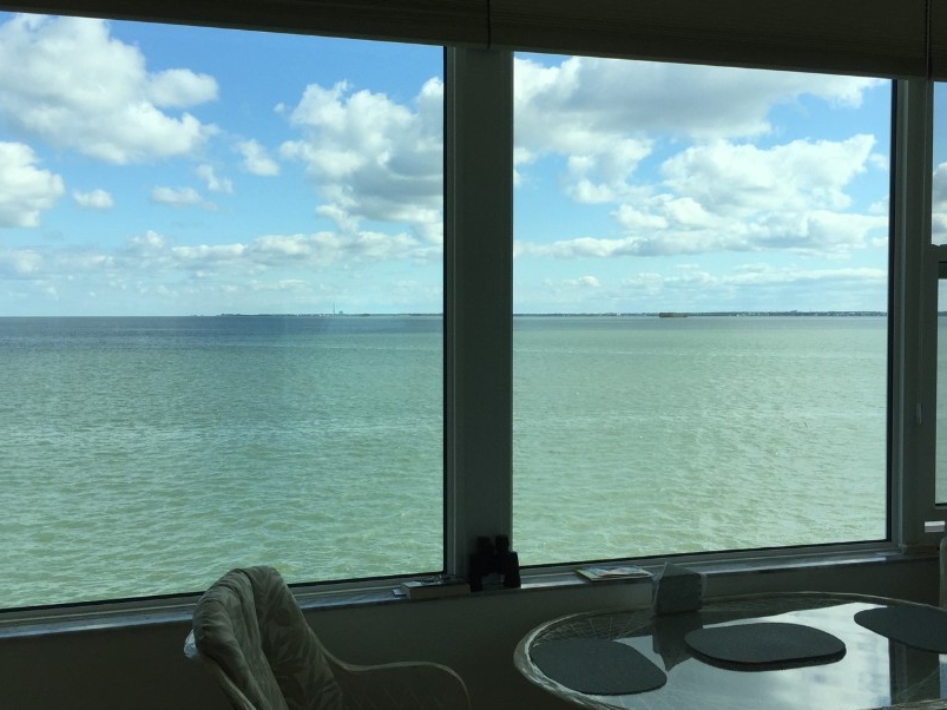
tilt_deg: -1.3
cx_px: 456
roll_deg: +0.3
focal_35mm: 37
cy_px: 336
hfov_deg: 50.1
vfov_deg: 38.6
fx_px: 1012
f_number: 2.2
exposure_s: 1/1464
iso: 32
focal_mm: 4.15
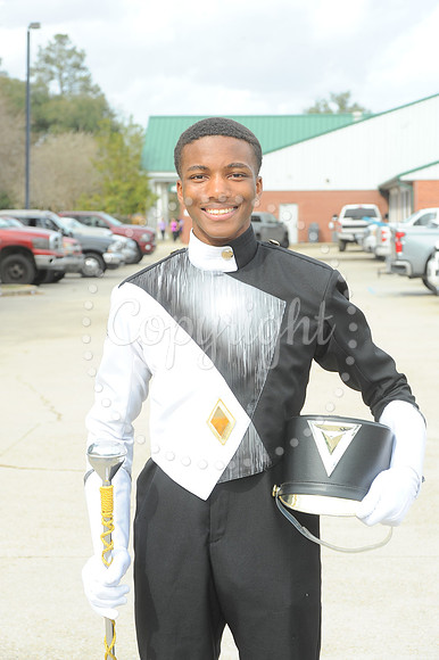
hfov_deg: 24.6
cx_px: 220
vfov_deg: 36.3
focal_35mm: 55
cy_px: 330
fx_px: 1007
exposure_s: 1/160
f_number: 8
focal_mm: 55
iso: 250
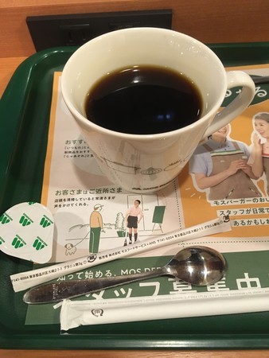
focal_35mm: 29
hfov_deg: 48.3
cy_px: 179
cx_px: 134
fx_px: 300
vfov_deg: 61.6
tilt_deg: -56.8
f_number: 2.2
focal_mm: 4.15
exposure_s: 1/24
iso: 200
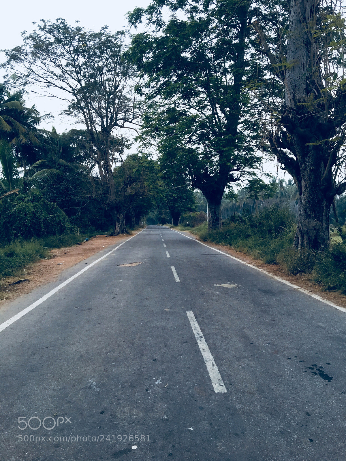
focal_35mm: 29
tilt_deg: -0.5
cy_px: 230
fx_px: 386
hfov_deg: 48.2
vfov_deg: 61.7
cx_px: 173
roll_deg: +0.8
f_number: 2.2
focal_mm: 4.15
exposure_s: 1/33
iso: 100
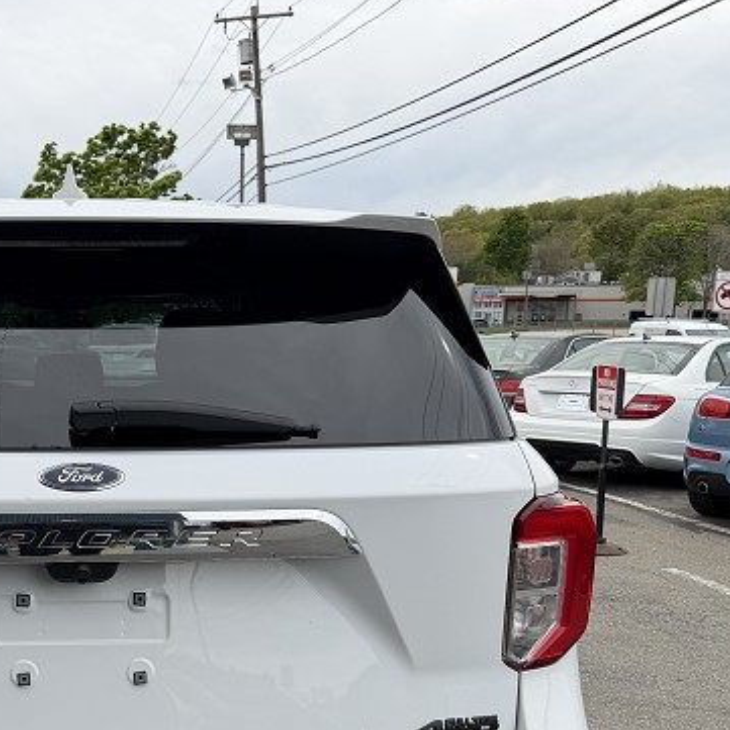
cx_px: 99
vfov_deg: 35.0
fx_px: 1121
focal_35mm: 47
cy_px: 578
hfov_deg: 34.4
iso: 80
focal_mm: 6.76
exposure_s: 1/2801
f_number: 1.78
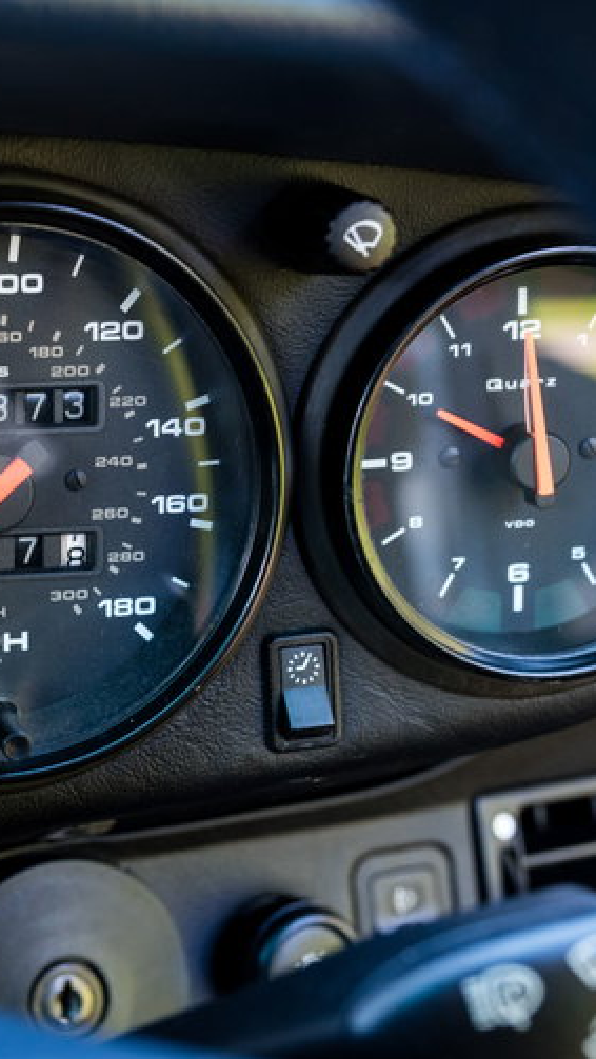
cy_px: 523
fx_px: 1573
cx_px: 2
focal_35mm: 56
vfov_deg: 37.2
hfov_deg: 20.8
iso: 1250
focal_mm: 35
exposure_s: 1/50
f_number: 5
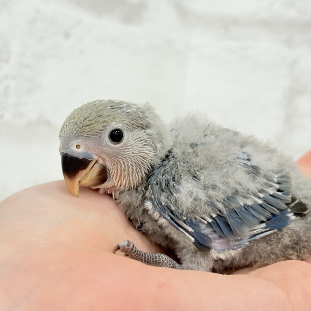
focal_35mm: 62
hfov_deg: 27.7
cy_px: 157
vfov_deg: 27.7
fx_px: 630
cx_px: 164
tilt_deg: -3.1
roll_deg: -5.2
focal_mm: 5.96
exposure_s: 1/50
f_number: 1.6
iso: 40
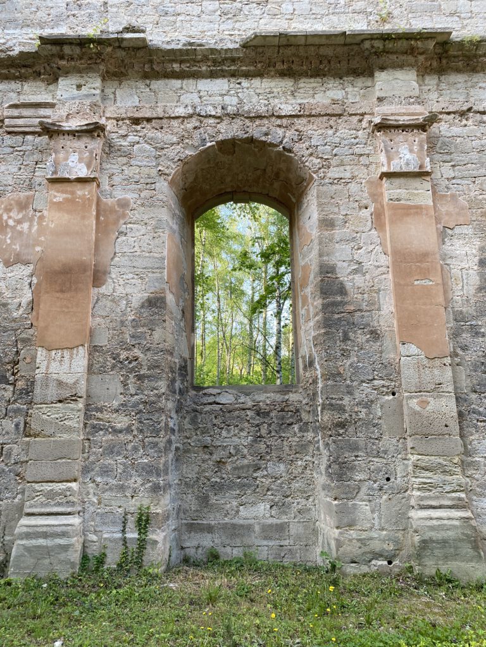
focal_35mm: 26
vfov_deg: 67.3
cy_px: 324
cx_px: 243
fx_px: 487
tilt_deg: +15.1
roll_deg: +0.7
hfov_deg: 53.1
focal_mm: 4.25
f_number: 1.8
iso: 32
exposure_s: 1/126
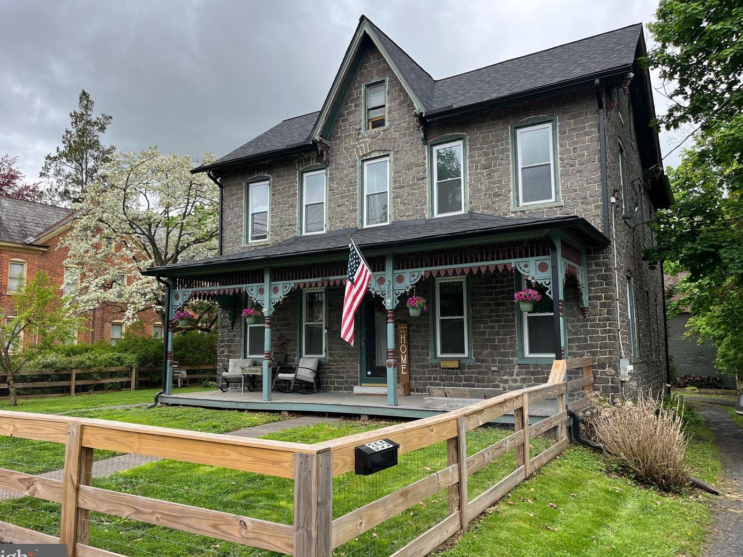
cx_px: 358
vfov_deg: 51.3
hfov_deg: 65.3
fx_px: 579
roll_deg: +0.2
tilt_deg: +6.2
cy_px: 285
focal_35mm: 27
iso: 50
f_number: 1.6
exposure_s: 1/935
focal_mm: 5.1
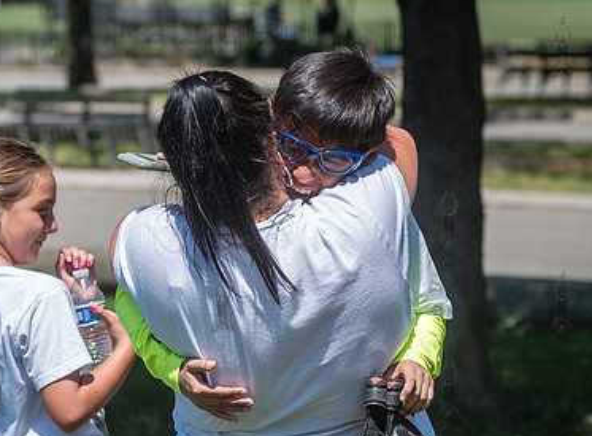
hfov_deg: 9.2
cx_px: 305
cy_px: 337
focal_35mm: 217
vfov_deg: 6.8
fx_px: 3689
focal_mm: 80
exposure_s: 1/2000
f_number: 4
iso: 200
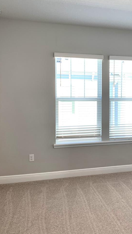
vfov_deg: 56.6
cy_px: 111
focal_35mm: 35
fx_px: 218
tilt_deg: -1.8
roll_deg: -1.0
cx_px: 88
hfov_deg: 33.4
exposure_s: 1/120
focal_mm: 4.25
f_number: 1.8
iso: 64
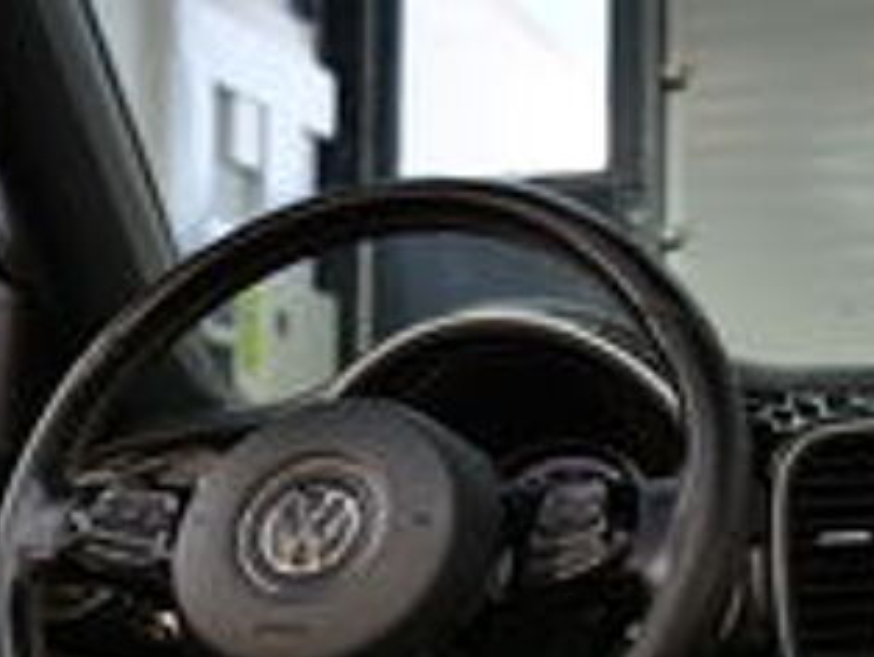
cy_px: 498
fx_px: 1390
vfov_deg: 26.2
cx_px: 412
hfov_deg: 34.9
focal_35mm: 55
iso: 250
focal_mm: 18
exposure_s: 1/60
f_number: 3.2
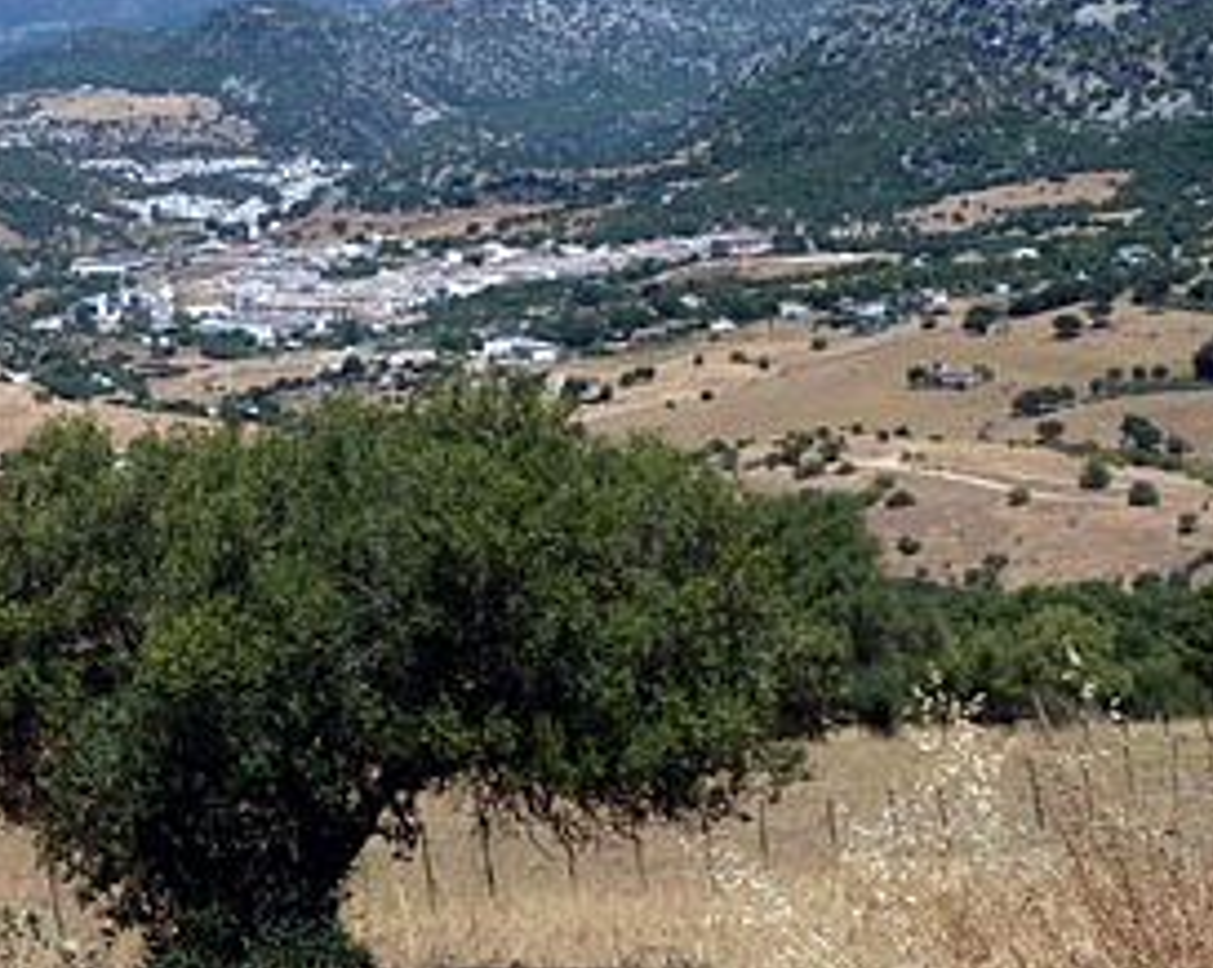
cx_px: 9
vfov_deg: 14.8
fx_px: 3695
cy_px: 173
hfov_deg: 18.2
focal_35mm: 103
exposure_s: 1/400
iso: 80
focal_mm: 7.9
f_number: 5
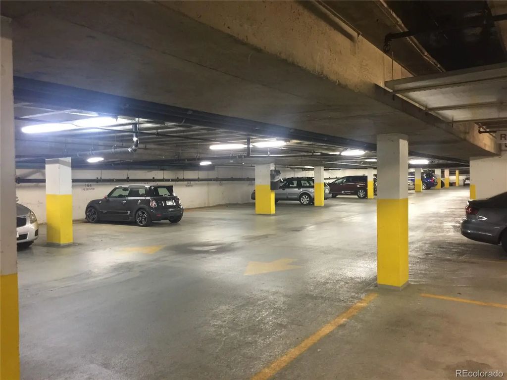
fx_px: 425
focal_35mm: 29
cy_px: 190
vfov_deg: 48.2
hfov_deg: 61.7
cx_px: 254
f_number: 2.2
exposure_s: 1/15
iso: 160
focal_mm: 4.15
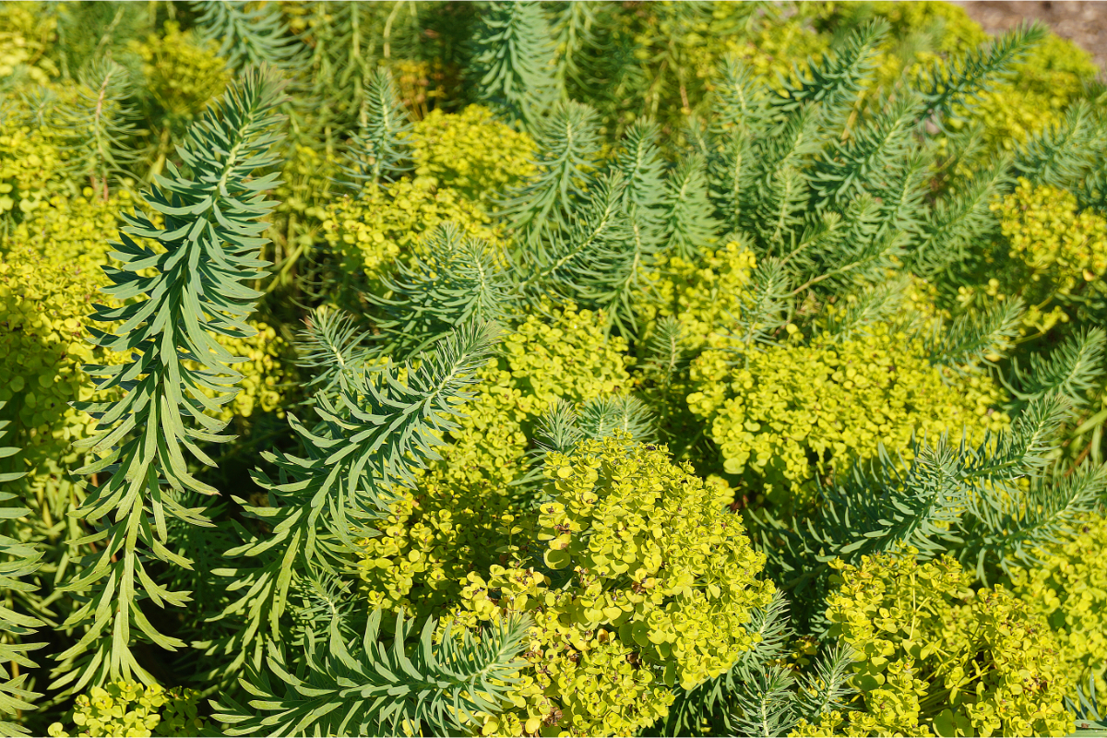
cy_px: 369
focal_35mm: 82
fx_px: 2537
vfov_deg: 16.6
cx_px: 554
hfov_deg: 24.6
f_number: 9
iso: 100
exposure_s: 1/160
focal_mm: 55
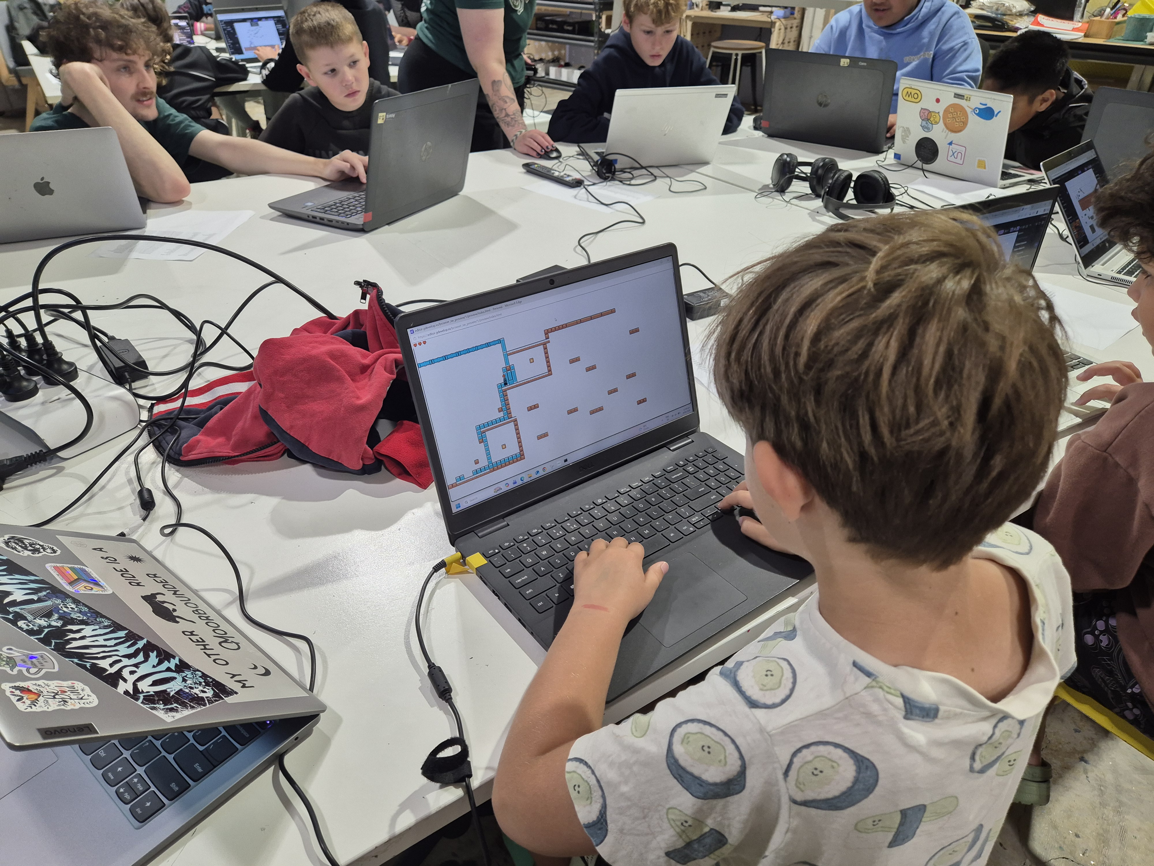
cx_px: 577
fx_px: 767
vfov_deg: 58.9
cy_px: 433
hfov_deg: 73.9
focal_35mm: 23
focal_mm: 5.4
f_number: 1.8
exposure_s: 1/100
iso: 100
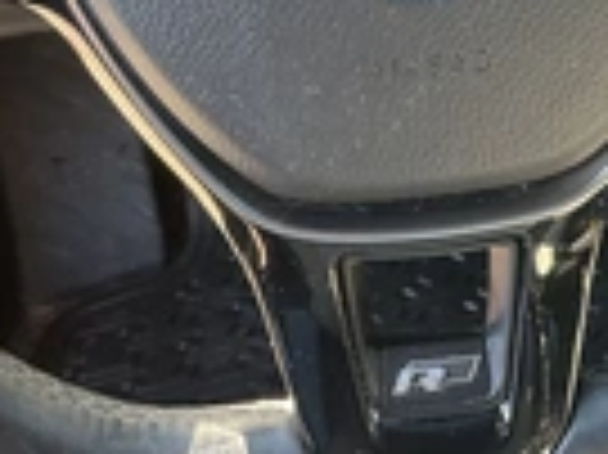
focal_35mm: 86
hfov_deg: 22.5
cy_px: -58
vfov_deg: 16.6
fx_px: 1509
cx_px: 482
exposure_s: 1/60
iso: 80
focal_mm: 3
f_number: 1.8
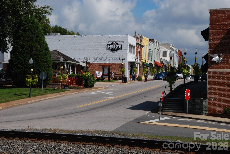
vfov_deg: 13.1
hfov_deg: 19.4
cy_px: 77
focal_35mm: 105
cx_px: 115
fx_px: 672
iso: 200
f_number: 16
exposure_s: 1/200
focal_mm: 70
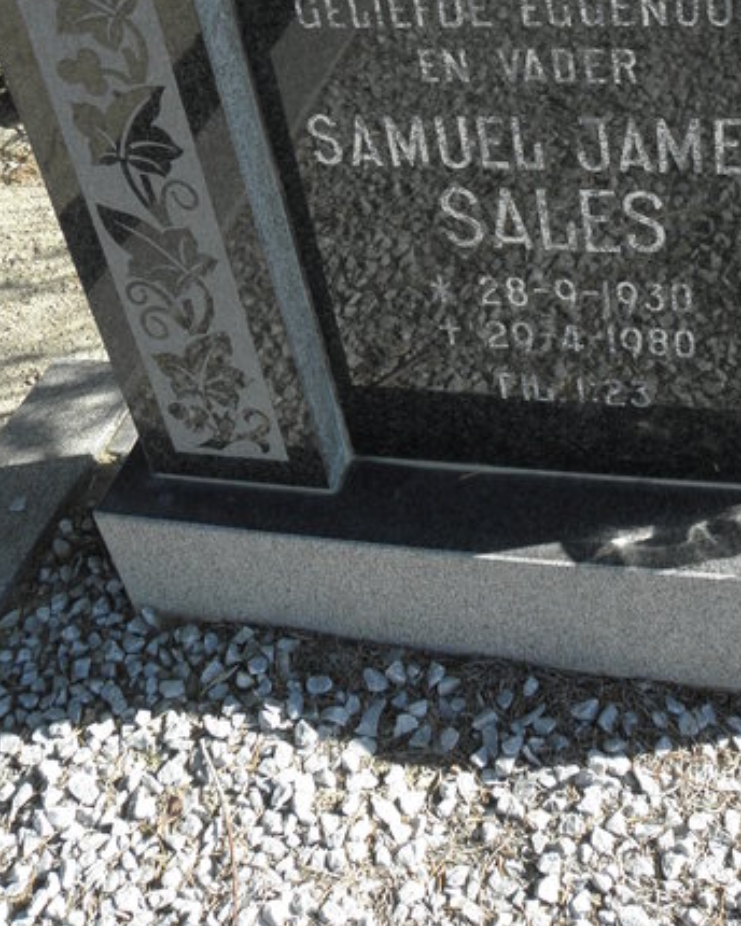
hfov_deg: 30.5
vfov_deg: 35.8
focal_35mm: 49
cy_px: 93
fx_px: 1343
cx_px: 519
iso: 64
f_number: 5.6
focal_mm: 4.83
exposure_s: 1/100
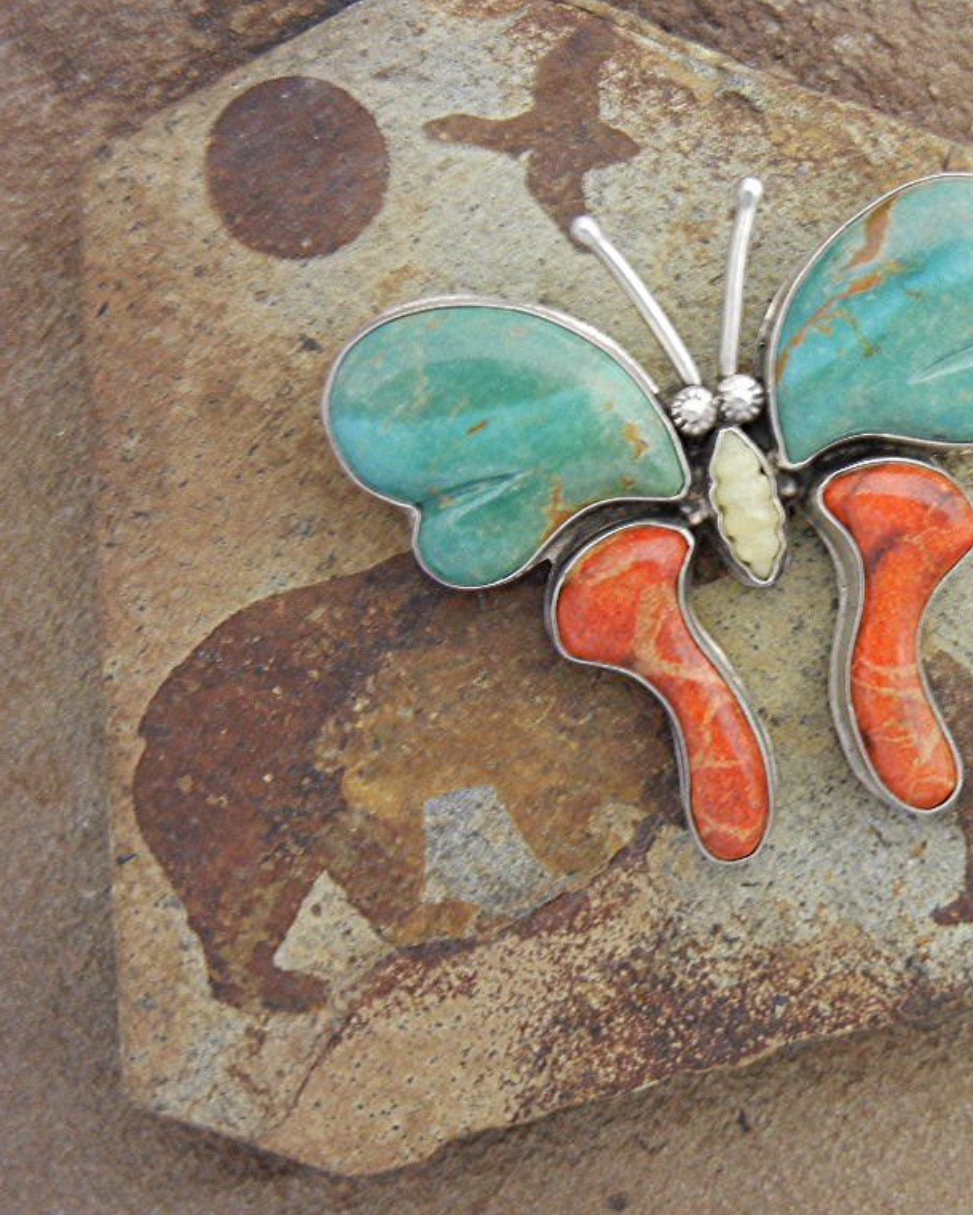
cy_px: 609
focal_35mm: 59
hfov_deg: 25.3
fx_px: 2123
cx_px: 804
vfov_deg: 31.9
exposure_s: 1/1.2
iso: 200
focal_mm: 8.1
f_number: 3.8
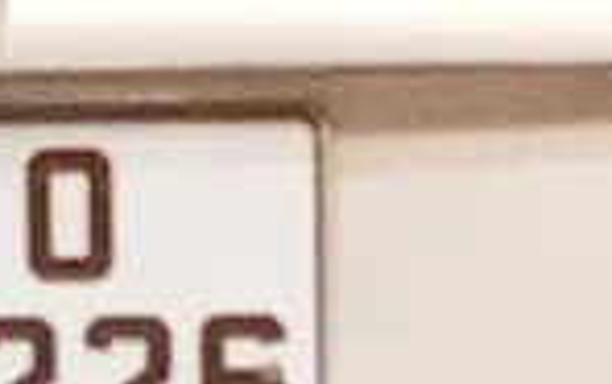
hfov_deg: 4.3
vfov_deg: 2.7
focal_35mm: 489
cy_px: 502
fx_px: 8168
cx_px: 79
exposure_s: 1/25
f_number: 1.8
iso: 185
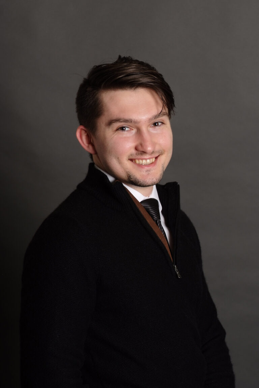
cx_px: 130
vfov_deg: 19.4
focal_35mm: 105
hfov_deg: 13.1
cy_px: 194
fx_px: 1130
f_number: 6.3
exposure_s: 1/125
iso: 100
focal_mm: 70
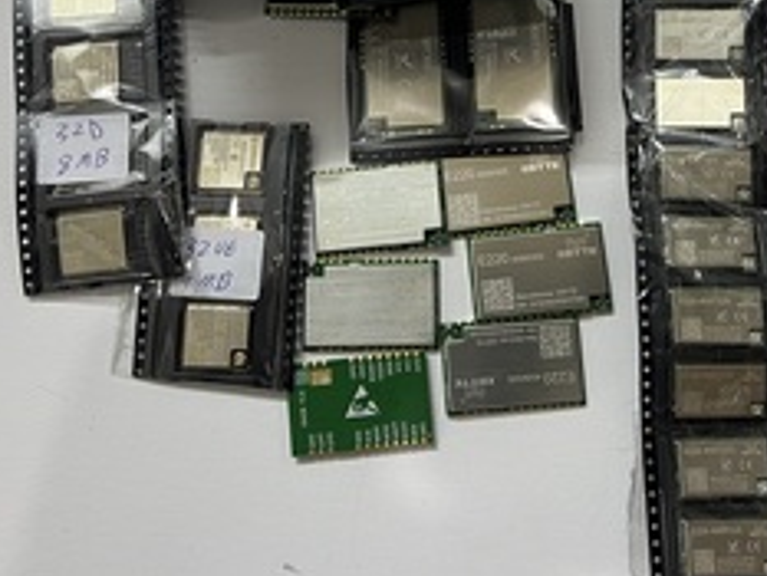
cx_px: 436
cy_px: 21
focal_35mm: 51
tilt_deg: -78.9
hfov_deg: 37.4
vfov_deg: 27.2
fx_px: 1131
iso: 80
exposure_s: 1/60
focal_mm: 5.7
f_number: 1.5
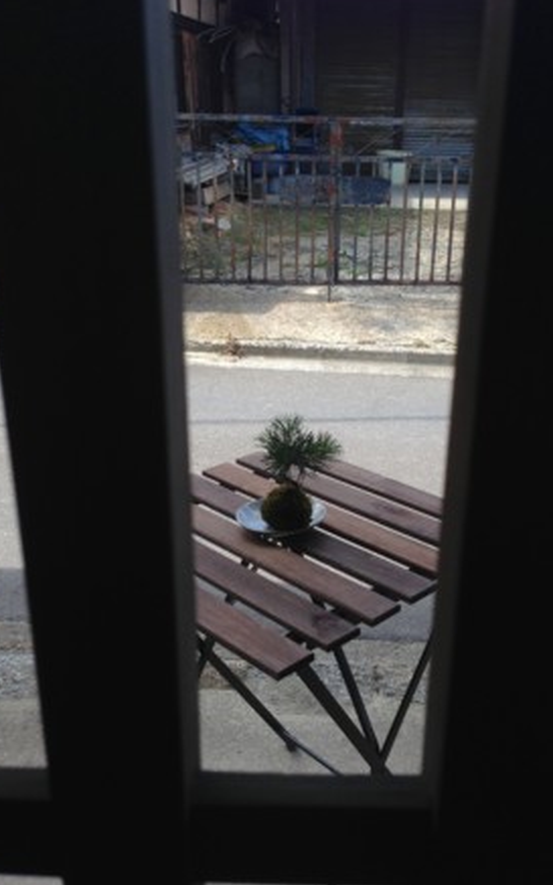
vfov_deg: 54.0
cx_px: 314
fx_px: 868
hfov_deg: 35.3
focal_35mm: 36
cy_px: 433
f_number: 2.4
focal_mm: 4.13
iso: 50
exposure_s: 1/467
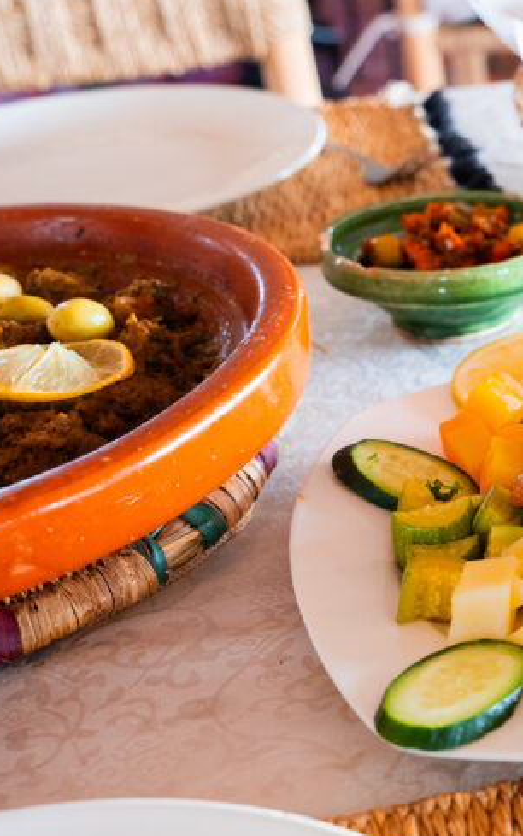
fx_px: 1394
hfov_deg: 19.9
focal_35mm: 61
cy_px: 439
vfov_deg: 33.4
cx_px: 632
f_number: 5.6
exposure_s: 1/60
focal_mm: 36.7
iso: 4000
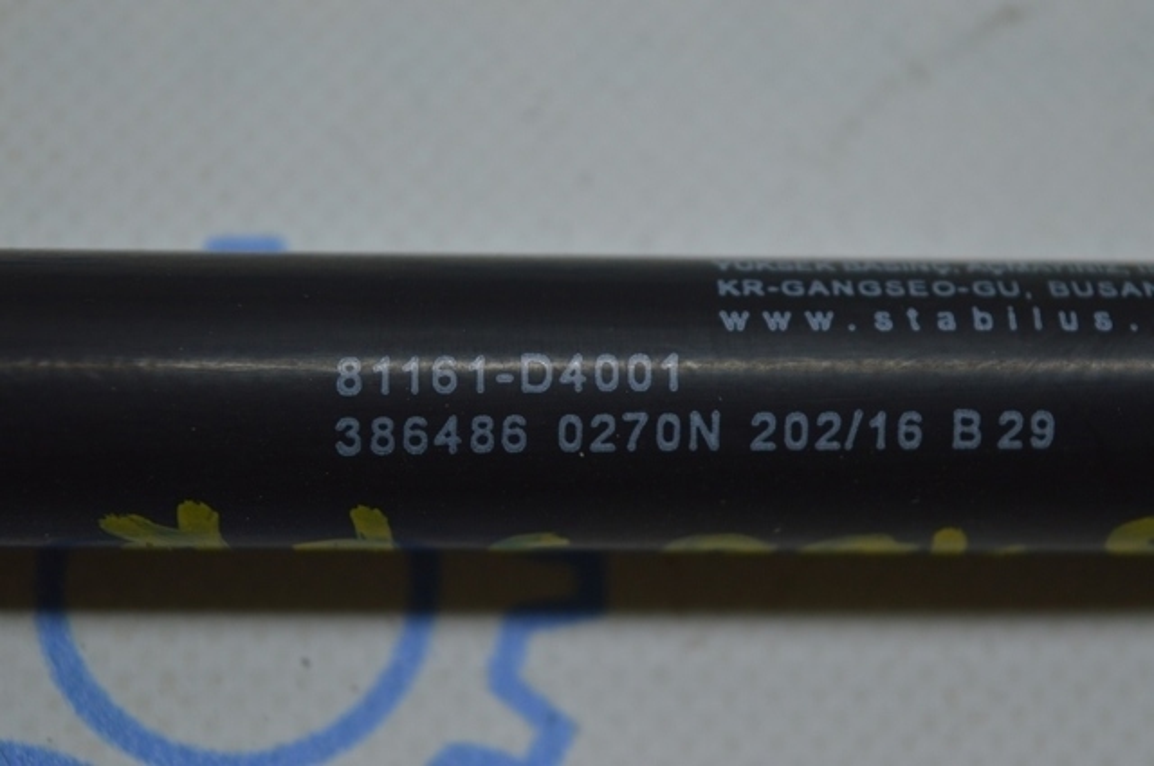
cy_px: 383
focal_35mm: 82
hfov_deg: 24.6
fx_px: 2641
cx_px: 577
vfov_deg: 16.5
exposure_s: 1/100
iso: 400
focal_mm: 55
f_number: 5.6
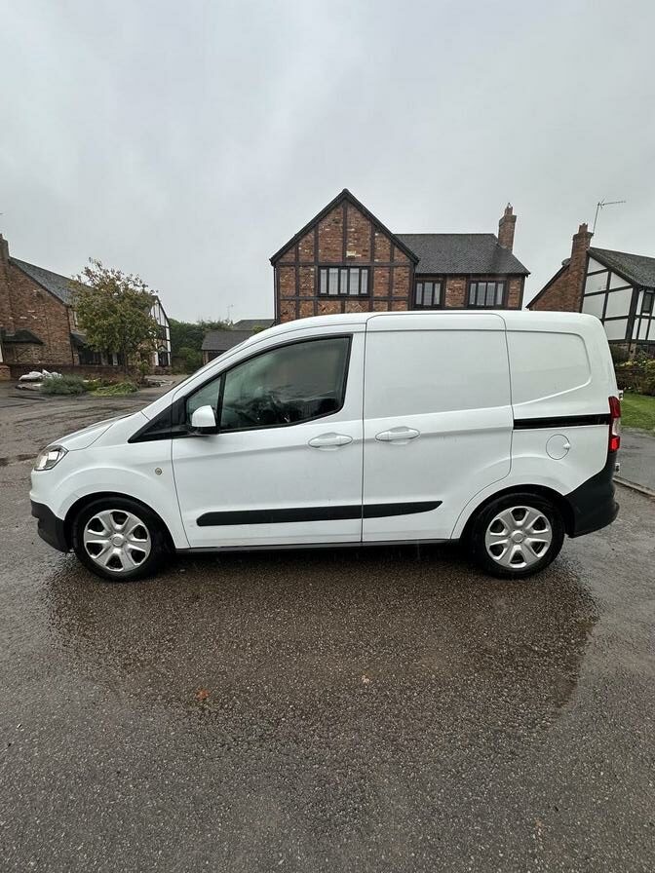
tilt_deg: -11.3
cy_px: 436
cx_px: 328
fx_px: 353
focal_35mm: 14
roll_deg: -0.8
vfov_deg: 102.1
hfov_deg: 85.7
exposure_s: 1/196
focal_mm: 2.22
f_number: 2.2
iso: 40
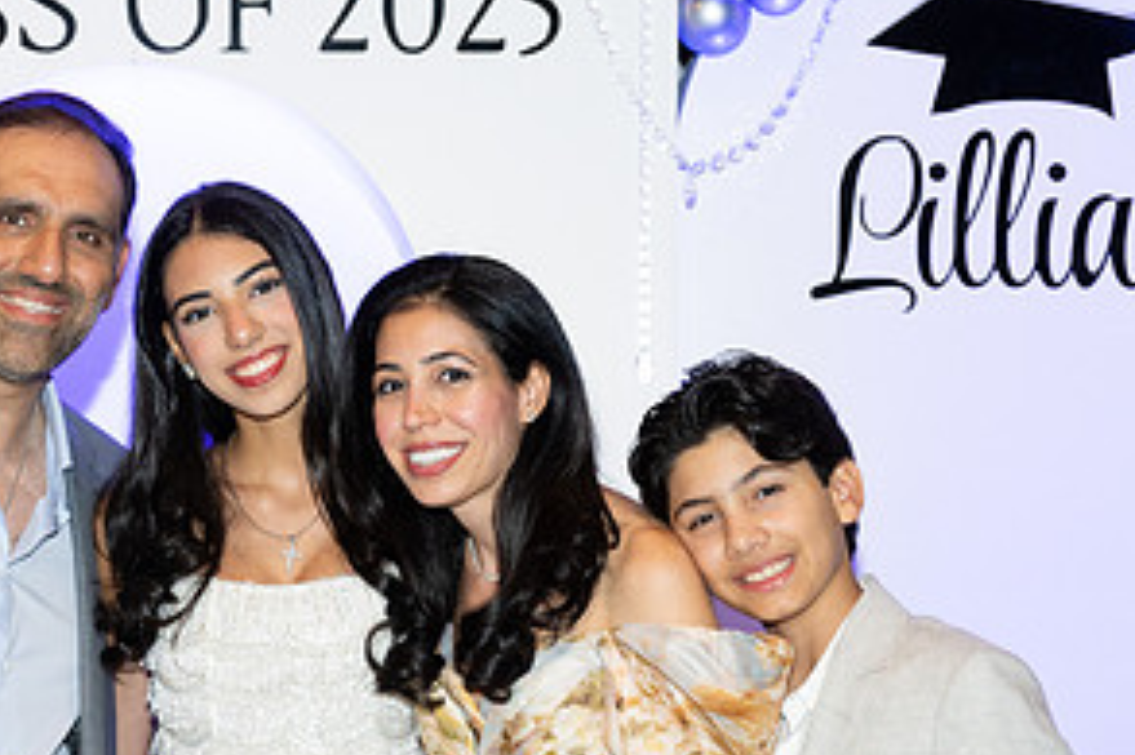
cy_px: 629
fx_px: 3119
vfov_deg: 13.7
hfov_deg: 20.4
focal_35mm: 99
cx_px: 244
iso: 1000
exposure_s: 1/80
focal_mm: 50
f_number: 5.6
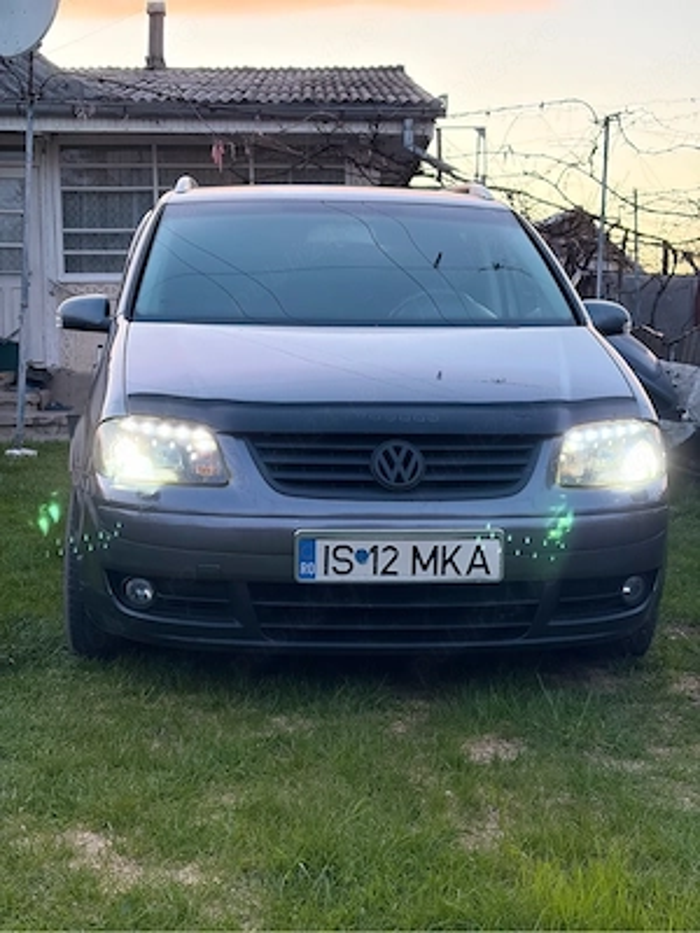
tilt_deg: -5.2
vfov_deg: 36.8
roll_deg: -0.4
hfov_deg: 28.0
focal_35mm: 52
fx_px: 1402
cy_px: 466
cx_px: 350
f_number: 1.6
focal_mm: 5.96
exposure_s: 1/40
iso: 160
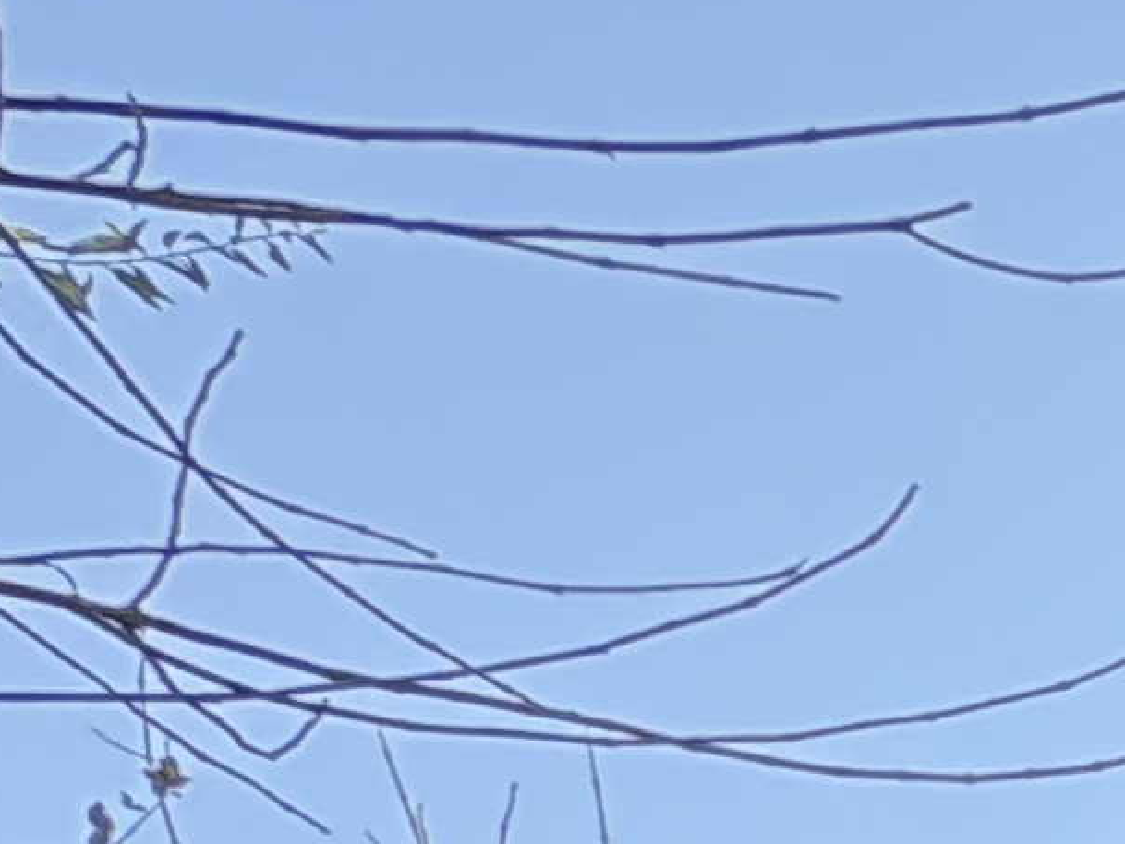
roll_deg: +0.3
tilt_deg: +25.4
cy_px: 1860
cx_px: 3386
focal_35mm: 92
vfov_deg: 13.1
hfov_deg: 11.5
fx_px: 2991
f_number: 2.2
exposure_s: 1/194
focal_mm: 2.22
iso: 64
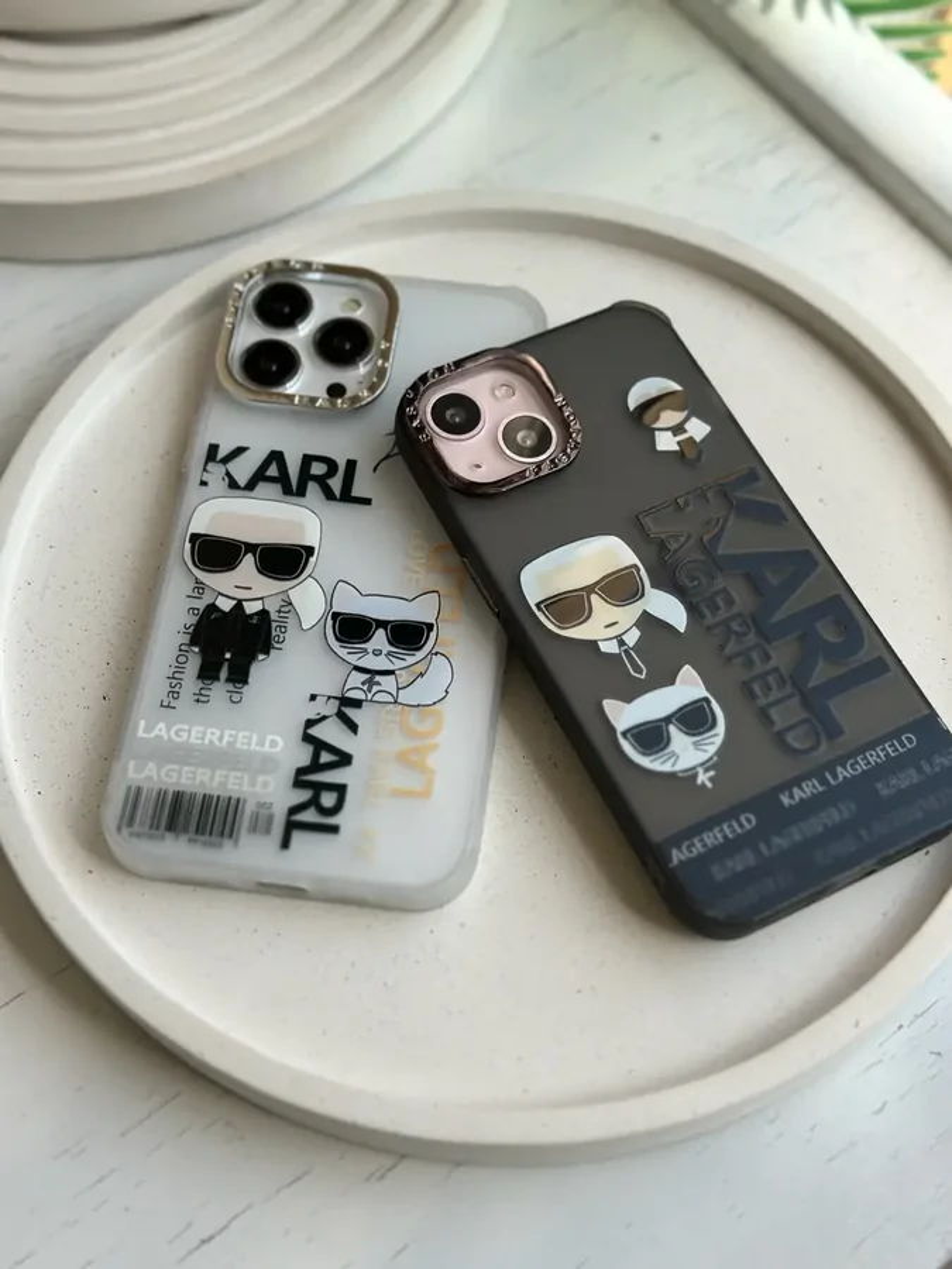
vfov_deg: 39.7
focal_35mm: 48
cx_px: 476
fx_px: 1760
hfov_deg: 30.3
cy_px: 634
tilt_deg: -60.6
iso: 80
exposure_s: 1/1395
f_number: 1.78
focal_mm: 6.86
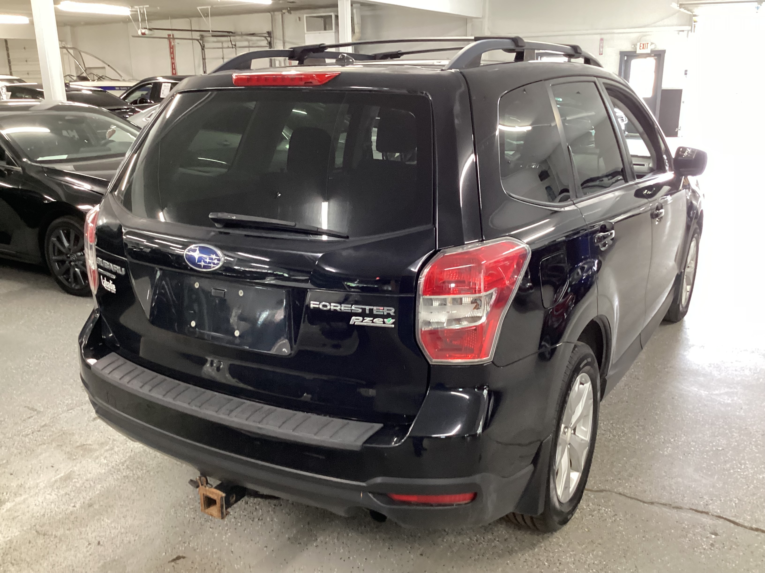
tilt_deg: -17.3
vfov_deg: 45.4
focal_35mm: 31
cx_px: 382
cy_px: 286
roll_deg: +0.4
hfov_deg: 58.4
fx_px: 685
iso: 320
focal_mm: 3.3
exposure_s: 1/40
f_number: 2.4
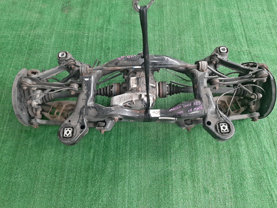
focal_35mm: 26
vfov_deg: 53.1
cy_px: 104
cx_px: 138
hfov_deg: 67.3
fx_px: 208
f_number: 1.7
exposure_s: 1/50
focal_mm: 3.93
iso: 127
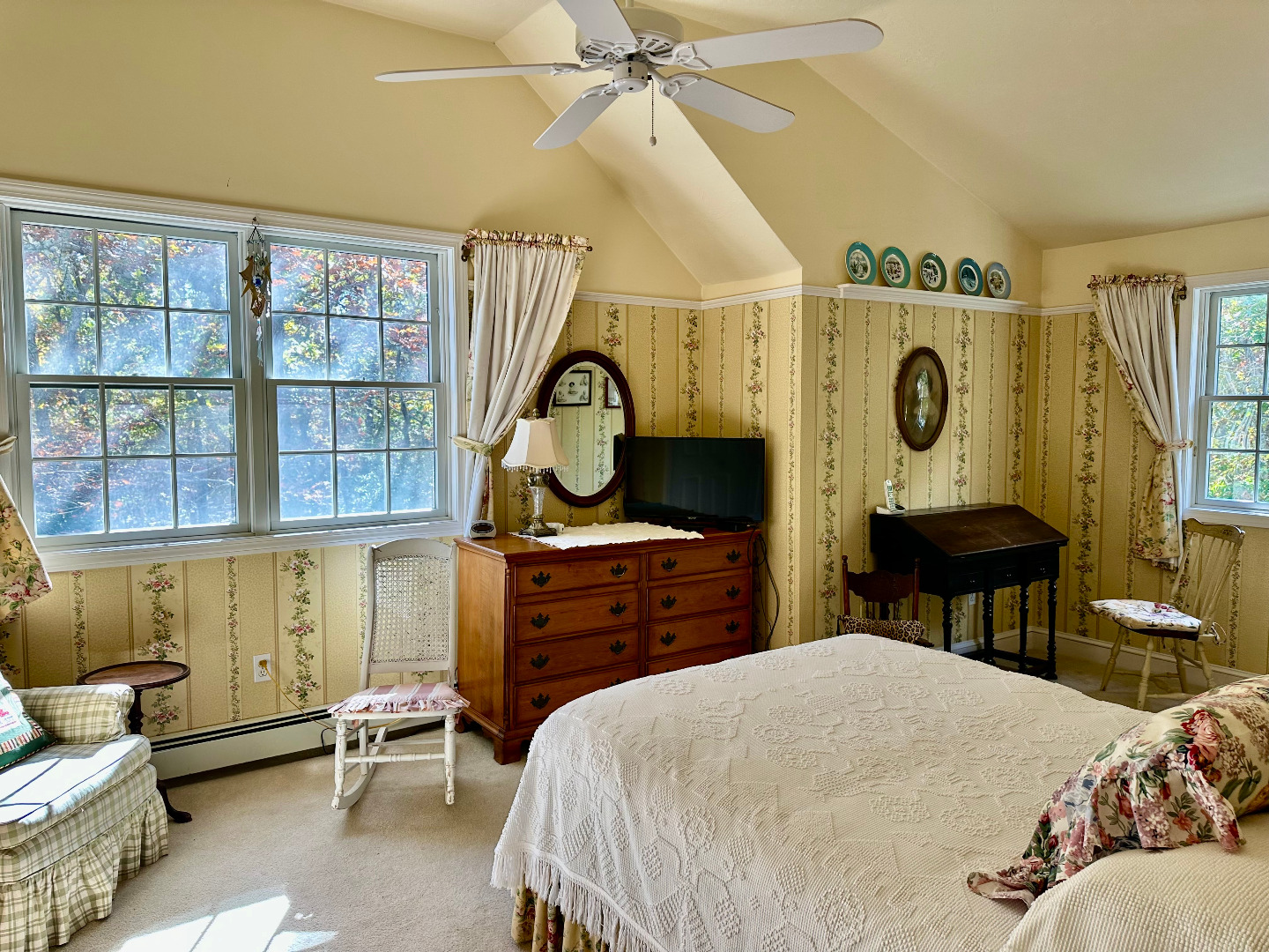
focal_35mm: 24
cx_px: 634
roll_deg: -0.4
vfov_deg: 56.8
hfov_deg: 71.6
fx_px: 880
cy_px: 476
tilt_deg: -5.4
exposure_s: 1/120
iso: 80
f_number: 1.78
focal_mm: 6.86
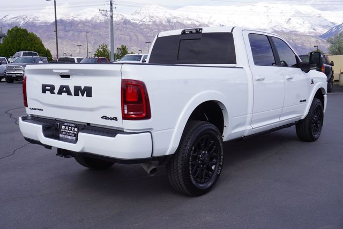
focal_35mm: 38
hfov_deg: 51.2
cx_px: 172
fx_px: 358
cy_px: 114
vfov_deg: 35.6
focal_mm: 25
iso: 100
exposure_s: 1/125
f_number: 10
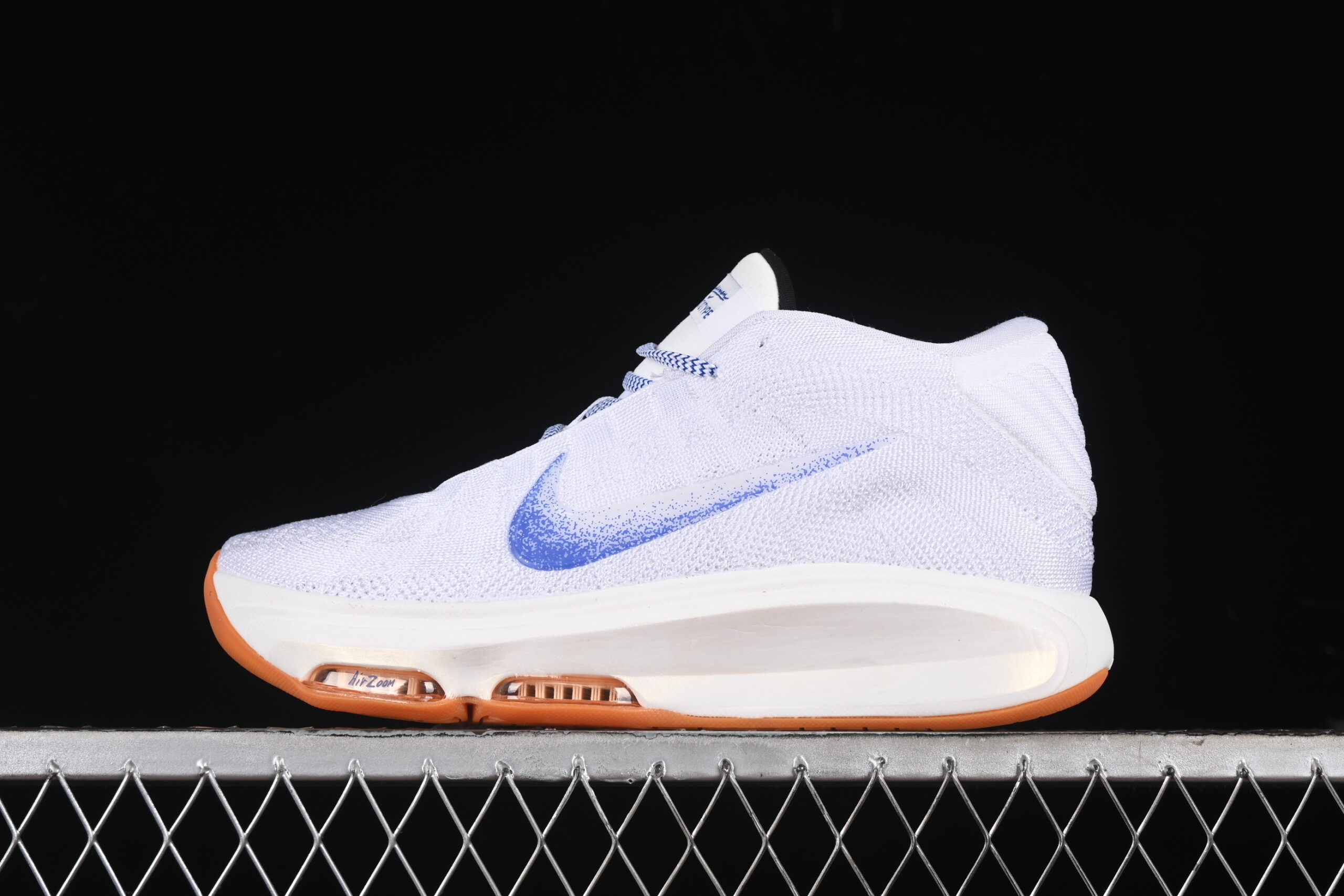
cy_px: 448
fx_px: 2800
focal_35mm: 75
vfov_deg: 18.2
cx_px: 672
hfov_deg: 27.0
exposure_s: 1/100
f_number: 8
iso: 160
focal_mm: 50
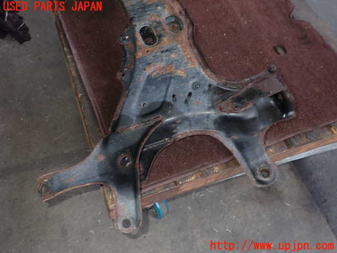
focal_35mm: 30
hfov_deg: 60.0
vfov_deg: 46.8
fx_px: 292
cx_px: 168
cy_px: 126
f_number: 6.3
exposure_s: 1/30
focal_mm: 5.4
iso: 200
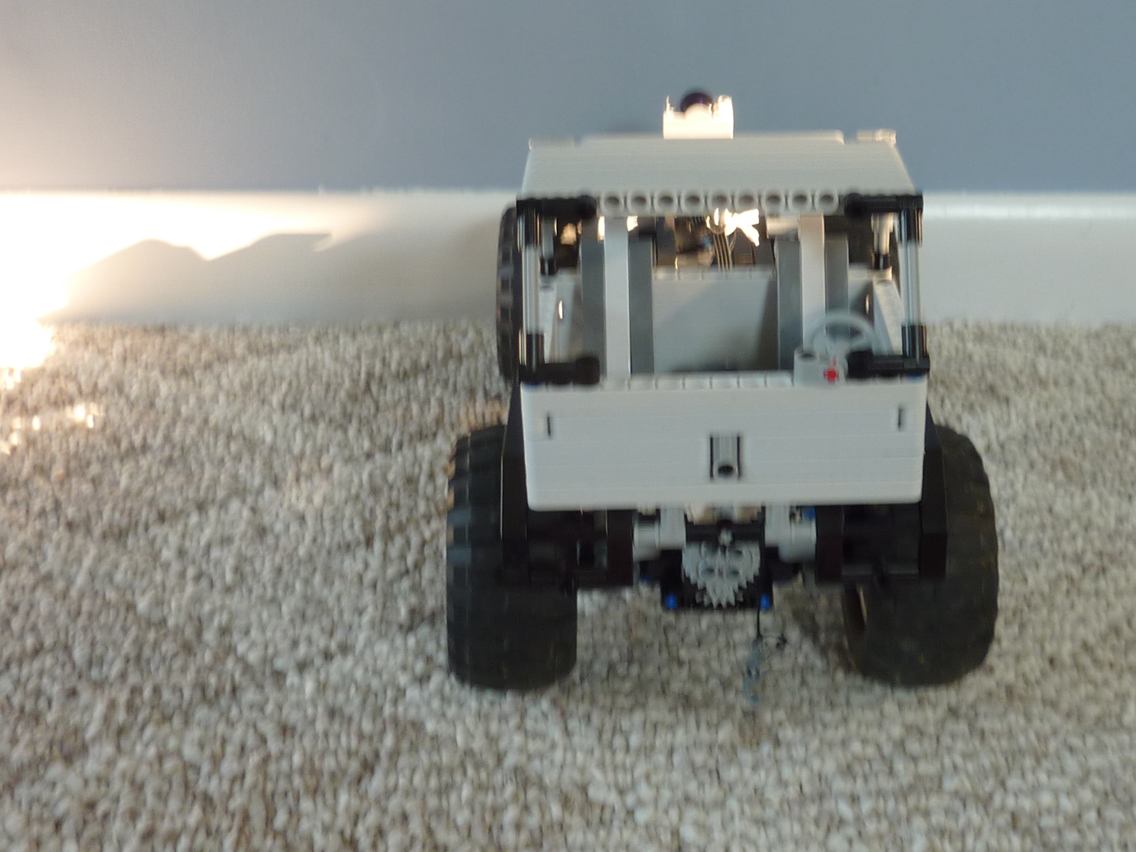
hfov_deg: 38.7
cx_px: 690
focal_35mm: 49
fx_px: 1608
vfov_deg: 29.6
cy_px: 328
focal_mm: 4.4
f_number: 3.3
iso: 80
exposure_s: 1/8
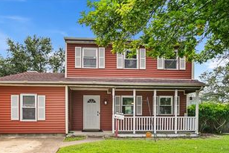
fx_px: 165
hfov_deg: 68.9
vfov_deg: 47.0
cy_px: 121
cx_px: 94
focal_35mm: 26
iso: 400
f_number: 8
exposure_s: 1/100
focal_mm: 16
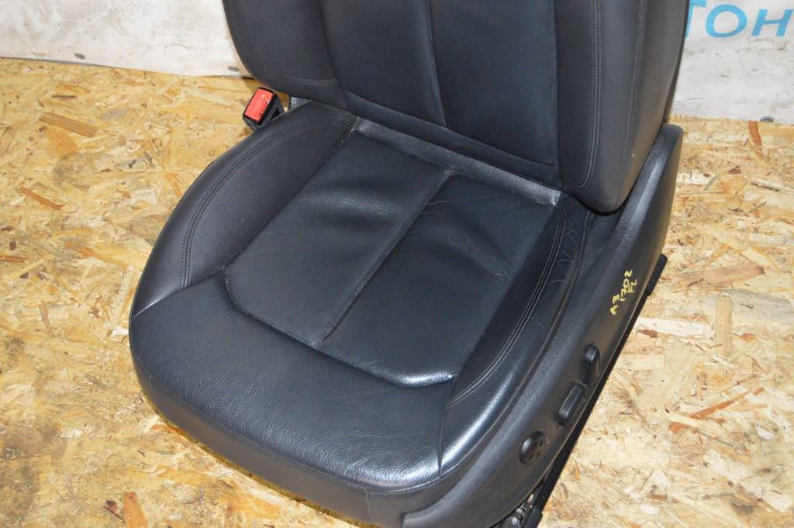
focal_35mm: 46
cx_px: 397
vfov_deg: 28.9
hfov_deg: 42.4
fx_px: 1025
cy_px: 264
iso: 3200
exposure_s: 1/60
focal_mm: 31
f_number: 4.2
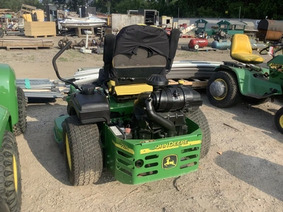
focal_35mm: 31
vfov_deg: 45.4
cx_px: 142
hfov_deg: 58.4
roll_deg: -1.3
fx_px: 253
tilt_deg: -17.3
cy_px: 106
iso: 25
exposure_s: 1/637
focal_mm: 3.3
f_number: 2.4
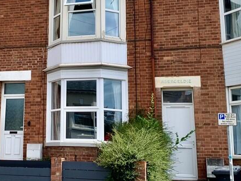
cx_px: 49
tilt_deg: +12.3
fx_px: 418
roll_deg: -2.8
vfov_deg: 24.3
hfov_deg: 31.4
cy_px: 57
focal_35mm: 60
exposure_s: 1/1661
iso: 25
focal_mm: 4.25
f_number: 1.8
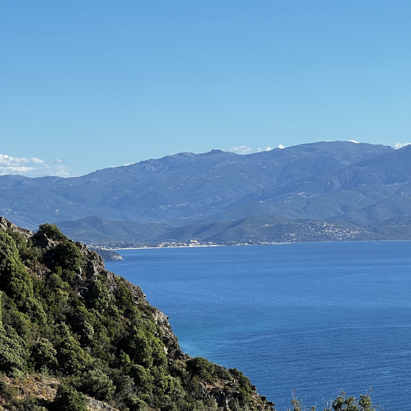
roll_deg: +1.1
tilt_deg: -1.5
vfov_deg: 13.3
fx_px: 1760
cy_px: 278
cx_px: 237
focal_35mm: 131
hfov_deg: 13.3
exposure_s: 1/708
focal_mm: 9
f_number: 2.8
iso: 32
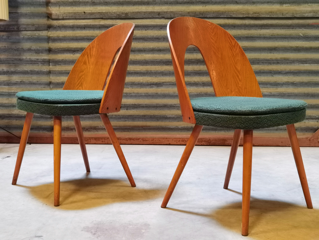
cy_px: 120
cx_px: 160
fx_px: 461
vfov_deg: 29.1
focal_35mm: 50
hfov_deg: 38.2
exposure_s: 1/33.3
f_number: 1.9
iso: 500
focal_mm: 6.71
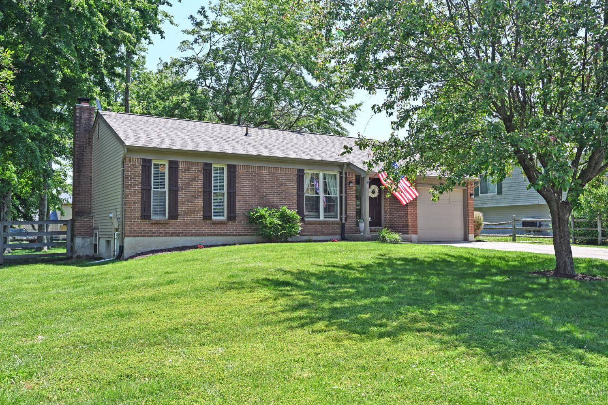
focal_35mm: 30
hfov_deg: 61.9
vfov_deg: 43.6
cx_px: 304
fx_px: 507
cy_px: 202
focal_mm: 30
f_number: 5.6
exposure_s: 1/250
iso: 110
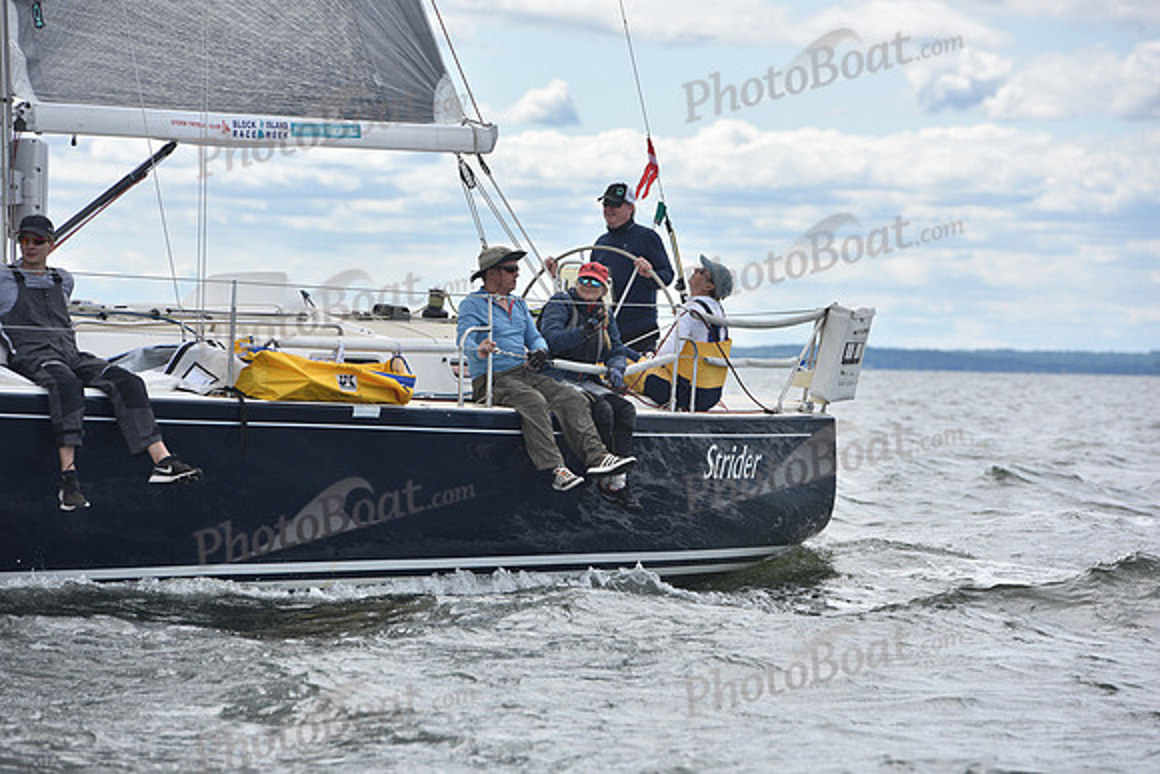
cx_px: 580
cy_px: 387
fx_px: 6446
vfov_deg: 6.9
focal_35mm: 200
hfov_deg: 10.3
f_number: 7.1
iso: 250
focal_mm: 200
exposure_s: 1/800
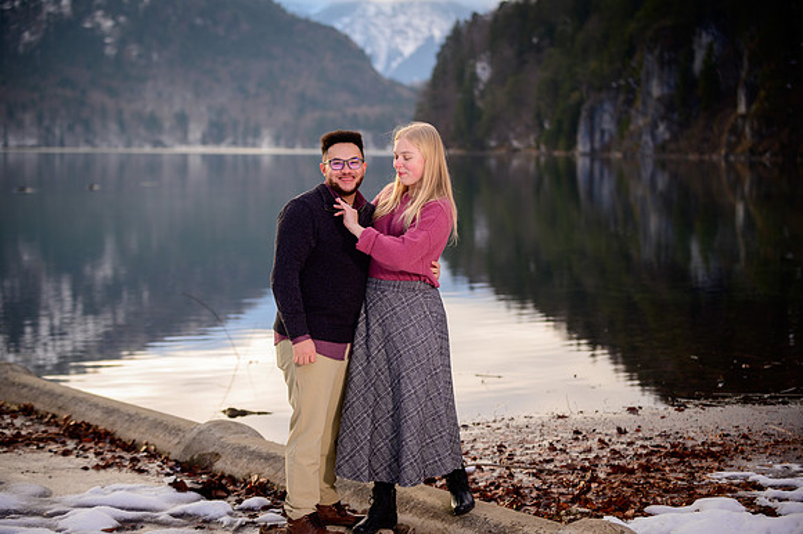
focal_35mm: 78
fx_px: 1739
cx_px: 402
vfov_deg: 17.5
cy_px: 267
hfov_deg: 26.0
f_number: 2.8
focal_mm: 78
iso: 250
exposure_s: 1/500
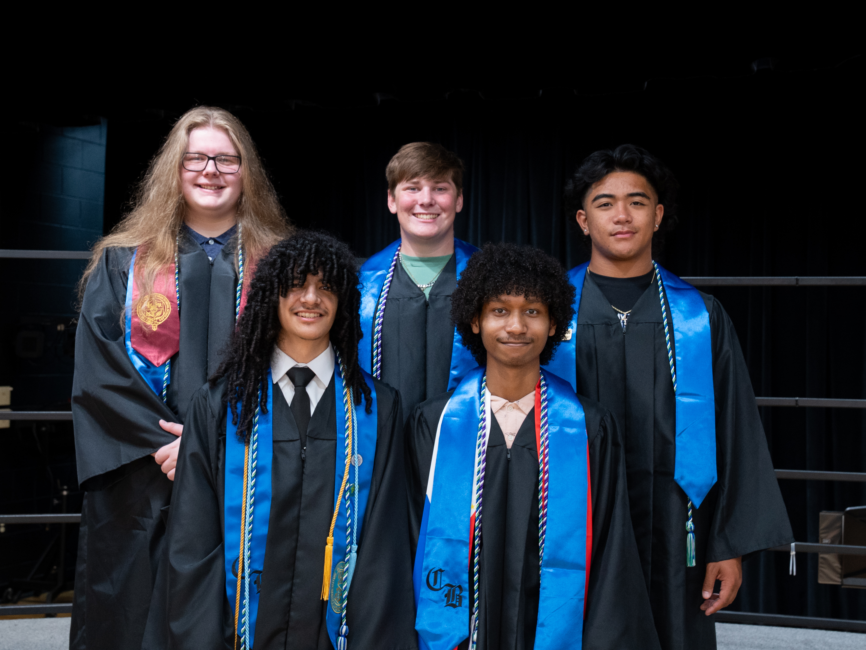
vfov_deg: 27.5
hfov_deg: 36.2
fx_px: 1326
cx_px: 424
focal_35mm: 53
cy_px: 325
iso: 3200
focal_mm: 49
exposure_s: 1/100
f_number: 7.1
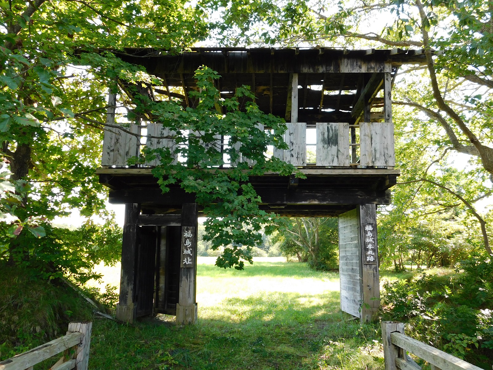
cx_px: 246
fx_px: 427
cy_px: 185
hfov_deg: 60.0
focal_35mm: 30
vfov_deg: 46.8
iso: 125
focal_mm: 5.3
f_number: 3.2
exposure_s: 1/100
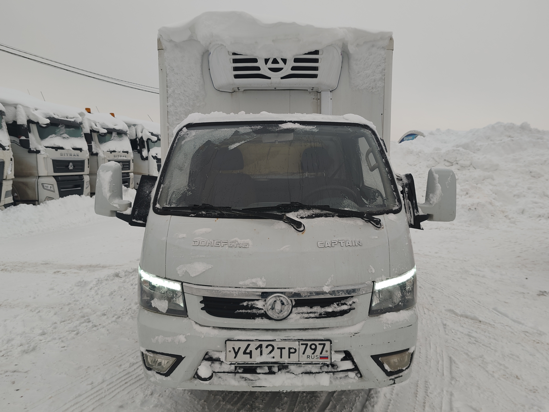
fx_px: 428
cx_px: 274
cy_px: 206
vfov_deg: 51.4
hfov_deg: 65.3
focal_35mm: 27
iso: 50
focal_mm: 6.12
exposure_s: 1/170
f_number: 1.9
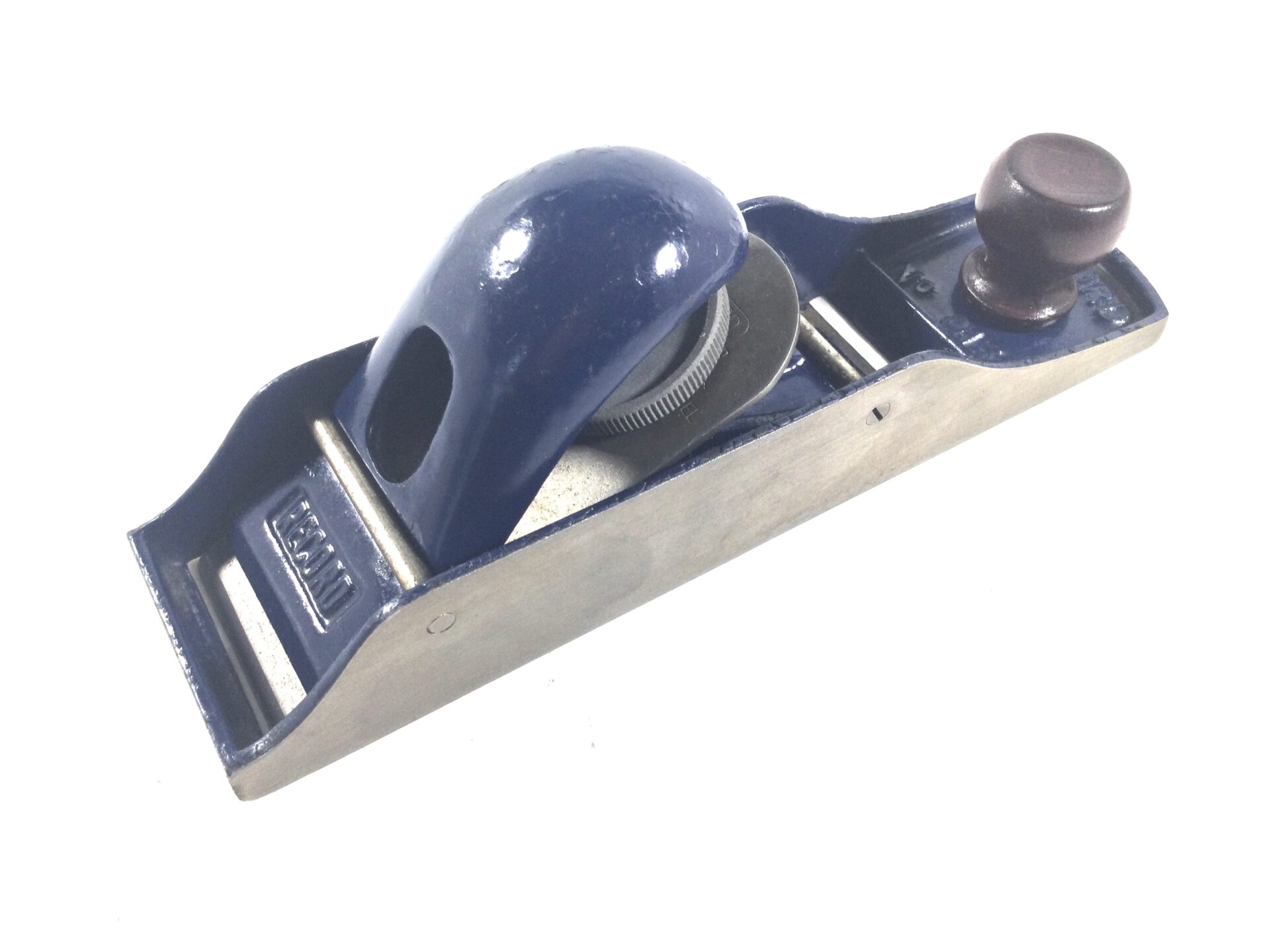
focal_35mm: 31
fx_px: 1137
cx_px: 635
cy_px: 476
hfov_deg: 58.4
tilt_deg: -53.0
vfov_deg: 45.4
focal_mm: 3.3
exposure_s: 1/50
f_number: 2.4
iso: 32
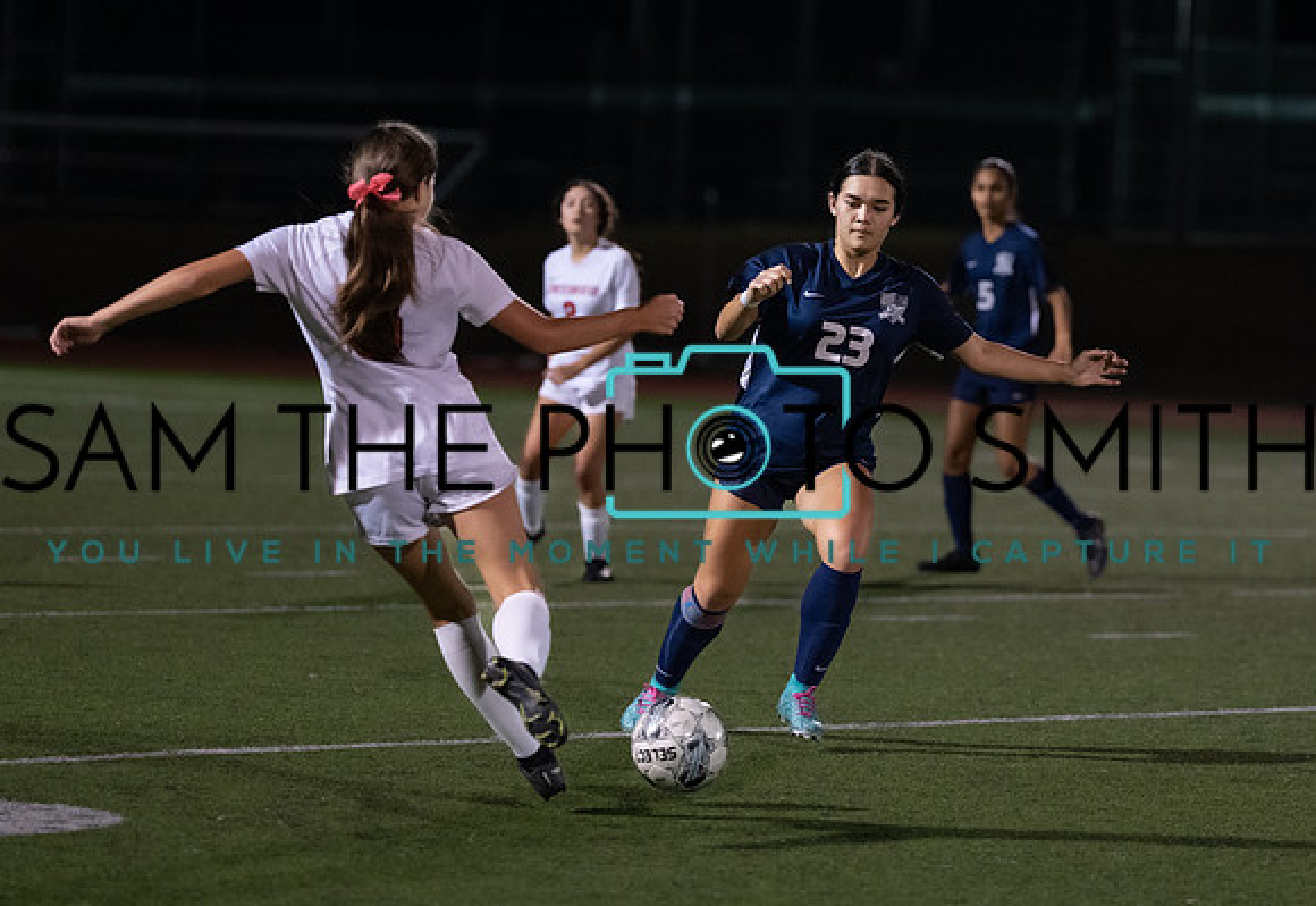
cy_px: 360
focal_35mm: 226
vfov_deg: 6.2
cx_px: 803
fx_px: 8343
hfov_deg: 9.0
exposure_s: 1/1000
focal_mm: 154
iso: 5000
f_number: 2.8
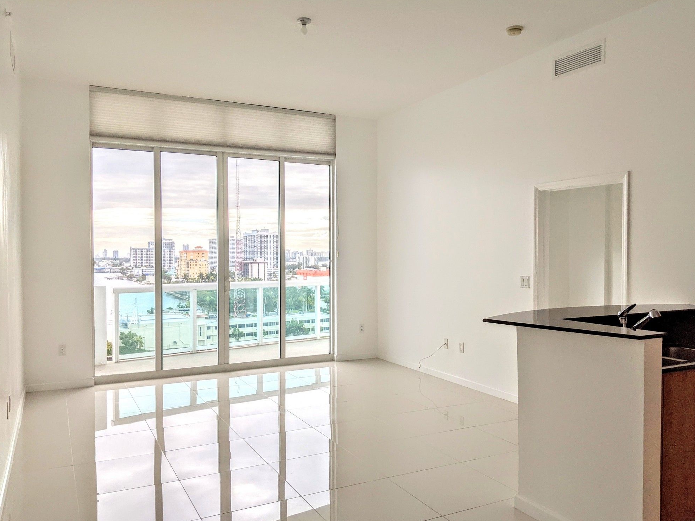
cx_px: 347
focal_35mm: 28
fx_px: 562
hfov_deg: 63.4
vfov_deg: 49.7
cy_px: 266
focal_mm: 4.44
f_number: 1.8
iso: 62
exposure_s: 1/1957
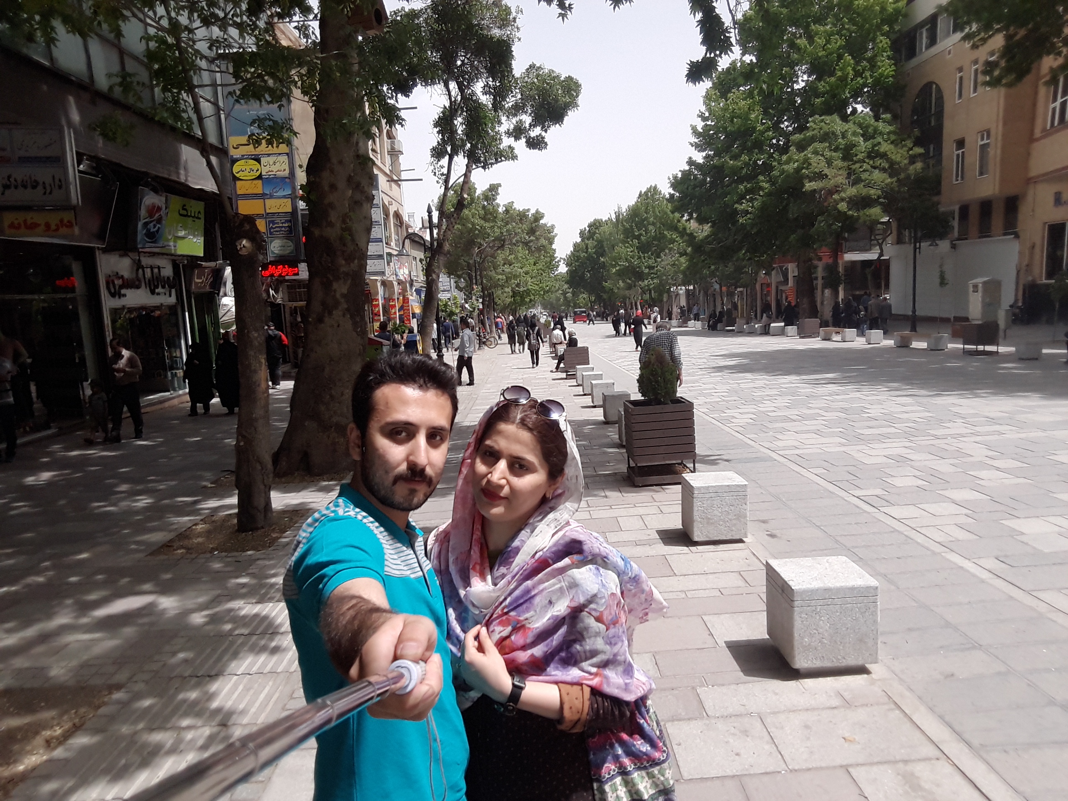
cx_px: 534
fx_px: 710
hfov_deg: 73.9
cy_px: 400
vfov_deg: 58.9
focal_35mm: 23
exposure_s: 1/1000
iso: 50
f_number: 1.9
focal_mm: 2
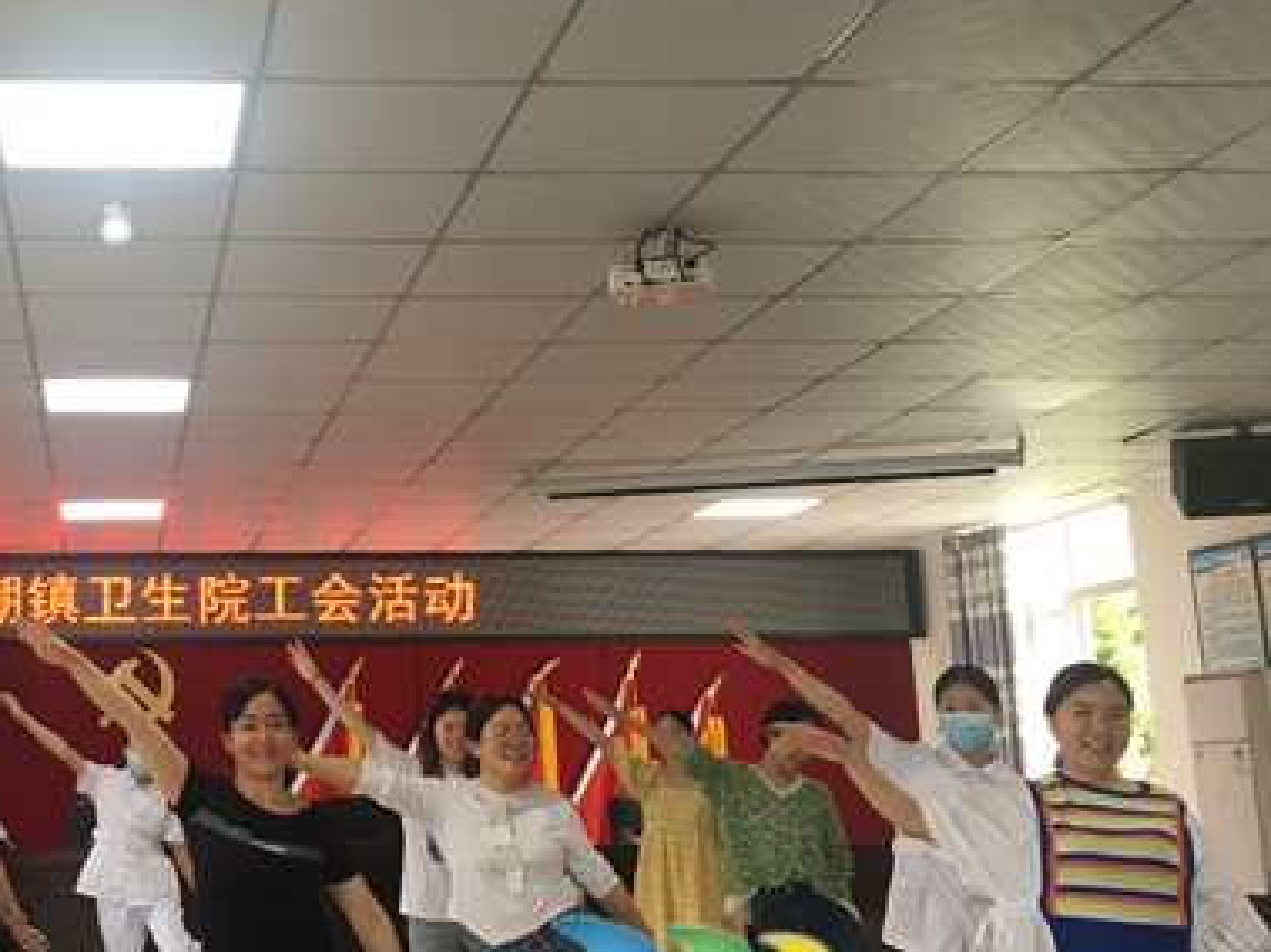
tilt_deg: +12.5
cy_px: 442
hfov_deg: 37.2
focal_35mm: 49
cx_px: 211
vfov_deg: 29.7
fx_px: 1799
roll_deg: -0.1
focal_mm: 4.15
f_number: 2.2
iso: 40
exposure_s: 1/33
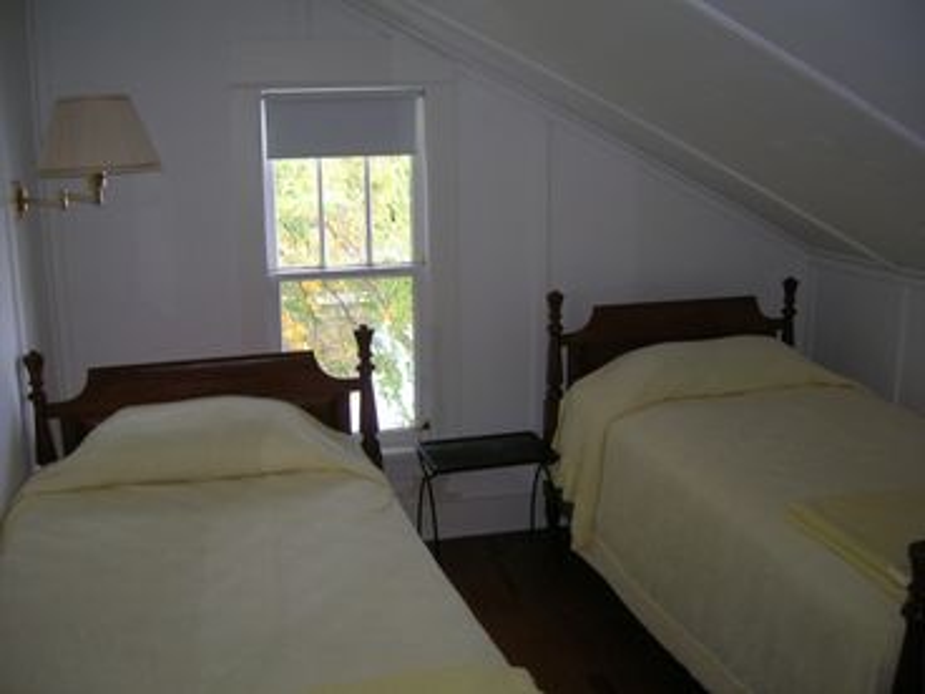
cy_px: 347
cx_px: 462
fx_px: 909
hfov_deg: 54.0
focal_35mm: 34
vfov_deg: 41.8
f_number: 2.9
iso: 104
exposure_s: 1/30
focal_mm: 5.7
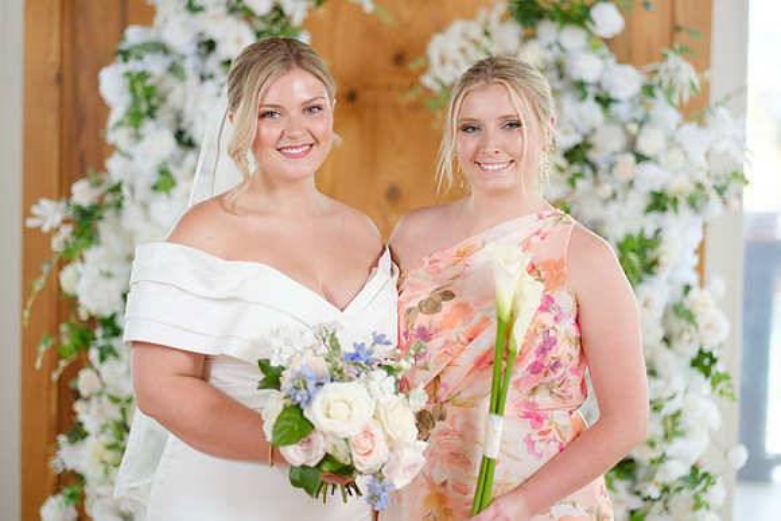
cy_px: 260
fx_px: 1823
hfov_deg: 24.2
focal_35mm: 84
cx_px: 390
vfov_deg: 16.3
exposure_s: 1/250
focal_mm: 56
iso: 125
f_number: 1.4
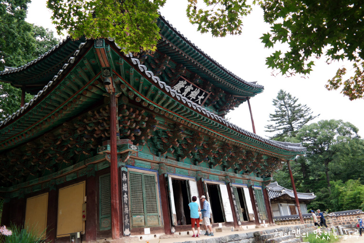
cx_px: 182
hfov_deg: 67.4
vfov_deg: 48.0
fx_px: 273
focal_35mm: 27
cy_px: 122
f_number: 3.5
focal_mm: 18
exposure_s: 1/160
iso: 100
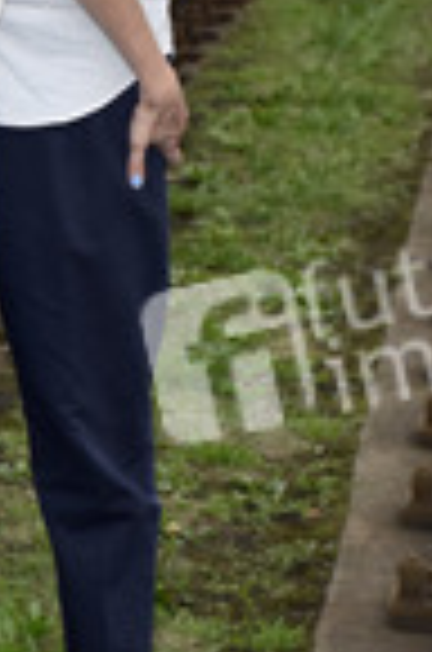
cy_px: 112
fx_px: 4196
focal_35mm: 232
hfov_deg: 5.9
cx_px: -36
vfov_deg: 8.9
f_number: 6.3
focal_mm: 56
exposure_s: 1/160
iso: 1000
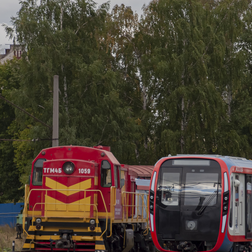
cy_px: 122
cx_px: 137
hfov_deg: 6.2
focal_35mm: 282
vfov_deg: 6.2
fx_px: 2323
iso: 200
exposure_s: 1/200
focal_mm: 90
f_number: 5.6
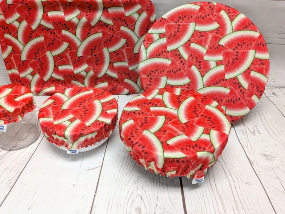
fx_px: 272
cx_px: 132
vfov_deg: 42.5
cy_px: 74
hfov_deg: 55.3
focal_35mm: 33
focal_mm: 4.53
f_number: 1.7
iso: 174
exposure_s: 1/120
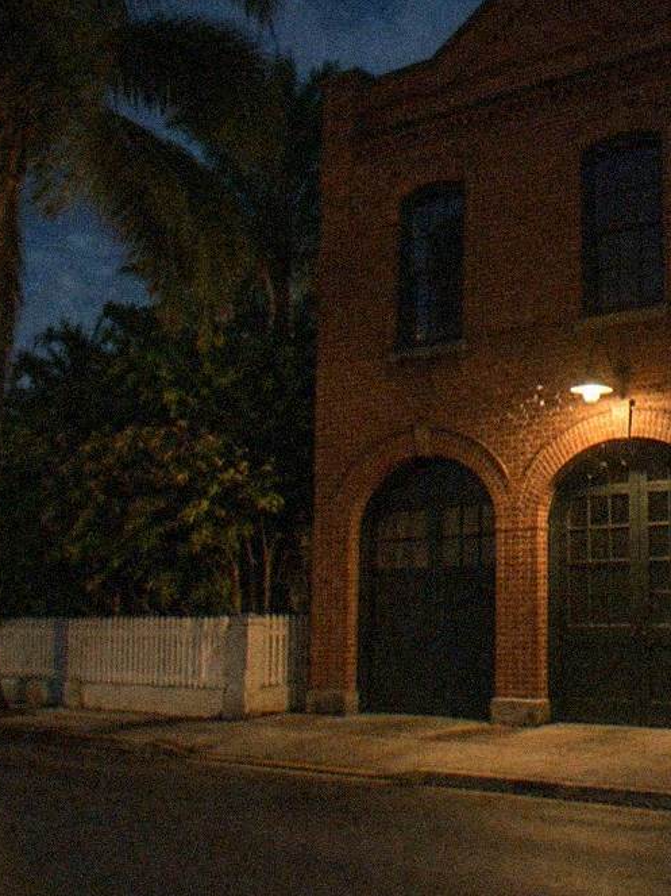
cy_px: 449
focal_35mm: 58
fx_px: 1500
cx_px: 636
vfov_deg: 33.2
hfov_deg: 24.3
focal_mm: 40
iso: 5000
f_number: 7.1
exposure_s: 1/30
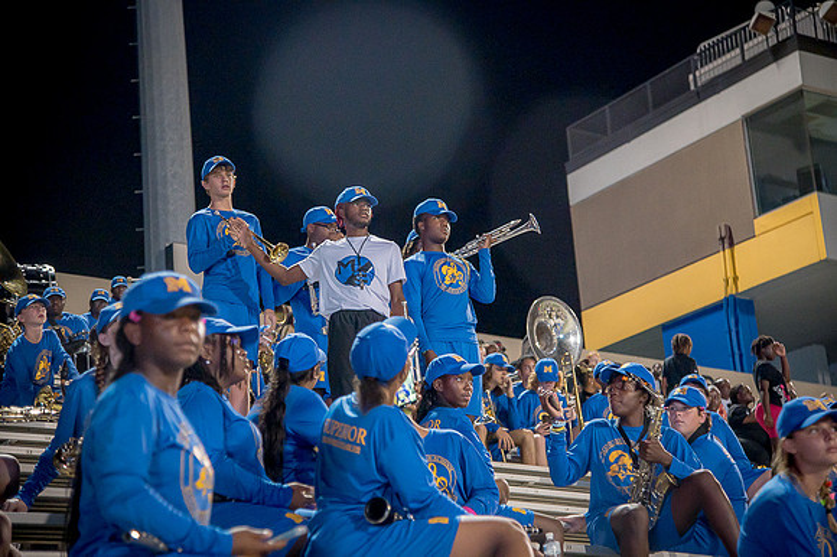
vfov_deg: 17.5
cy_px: 278
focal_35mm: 78
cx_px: 418
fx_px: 1812
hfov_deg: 26.0
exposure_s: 1/200
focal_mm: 78
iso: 2000
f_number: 4
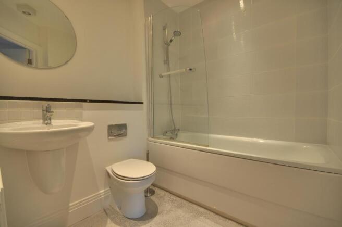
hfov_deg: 100.4
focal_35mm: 15
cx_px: 171
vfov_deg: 77.2
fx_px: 142
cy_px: 114
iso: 200
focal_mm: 10
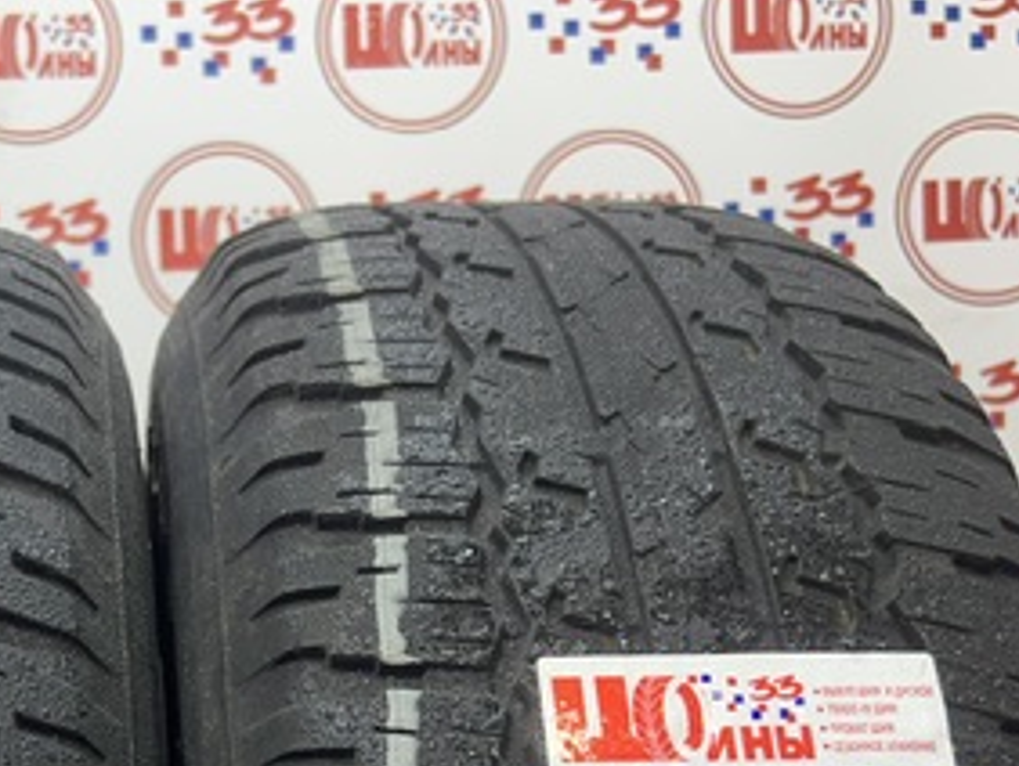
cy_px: 864
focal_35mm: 59
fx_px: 1738
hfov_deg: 31.7
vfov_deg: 23.2
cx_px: 181
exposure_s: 1/100
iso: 64
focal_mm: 5.7
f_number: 1.5
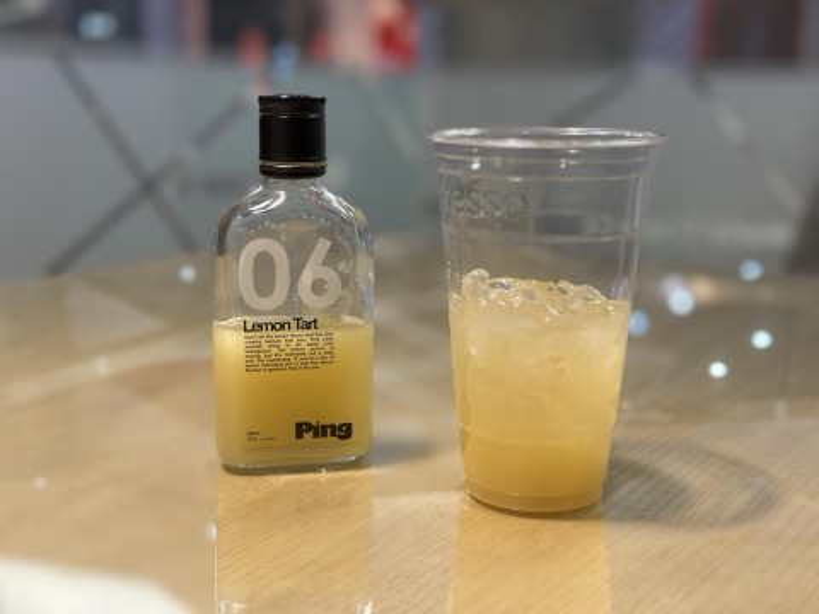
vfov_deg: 30.3
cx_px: 410
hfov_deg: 39.7
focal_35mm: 48
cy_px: 307
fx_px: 1136
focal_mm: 6.86
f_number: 1.78
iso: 125
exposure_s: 1/60
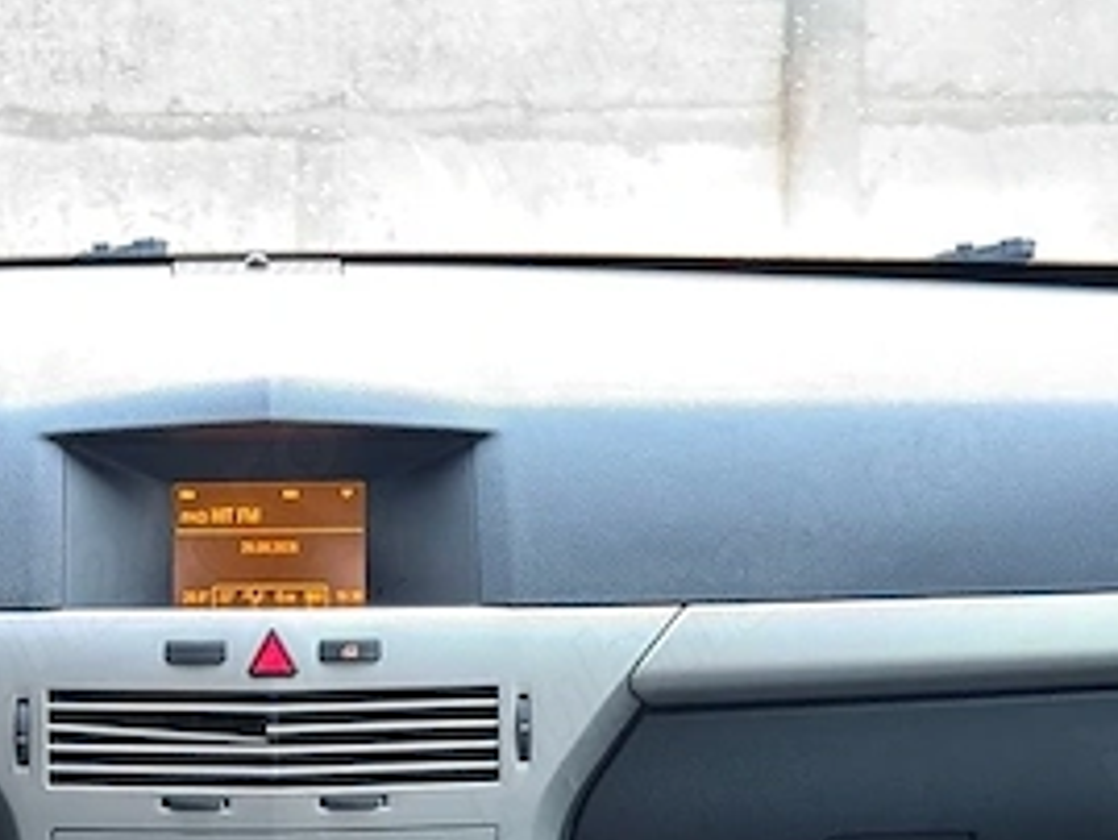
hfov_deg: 18.2
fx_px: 3457
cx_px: 237
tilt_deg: -12.3
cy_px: 628
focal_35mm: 107
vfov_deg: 13.8
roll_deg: +0.1
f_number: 1.78
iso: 800
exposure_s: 1/15
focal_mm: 6.76
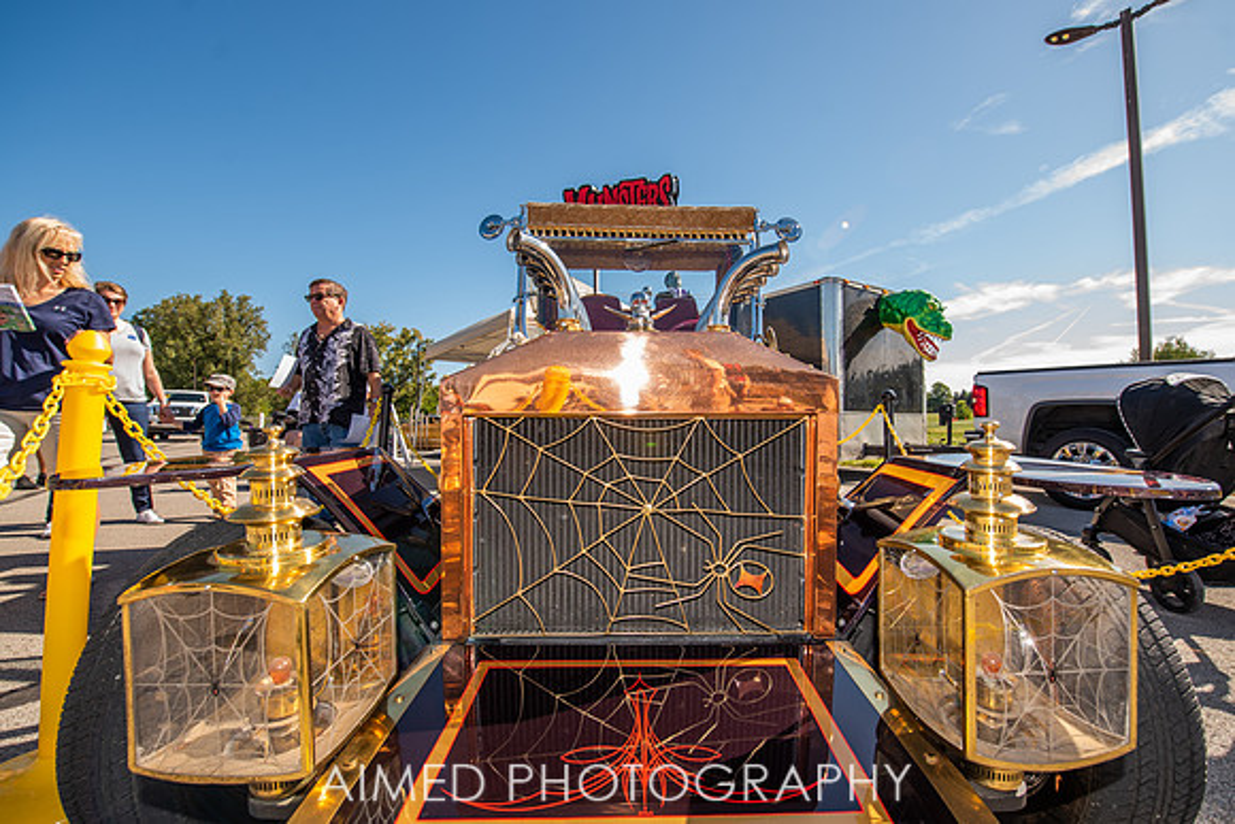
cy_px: 407
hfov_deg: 101.0
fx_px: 509
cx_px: 642
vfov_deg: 78.0
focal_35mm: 15
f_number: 5.6
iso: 100
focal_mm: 14
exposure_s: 1/200
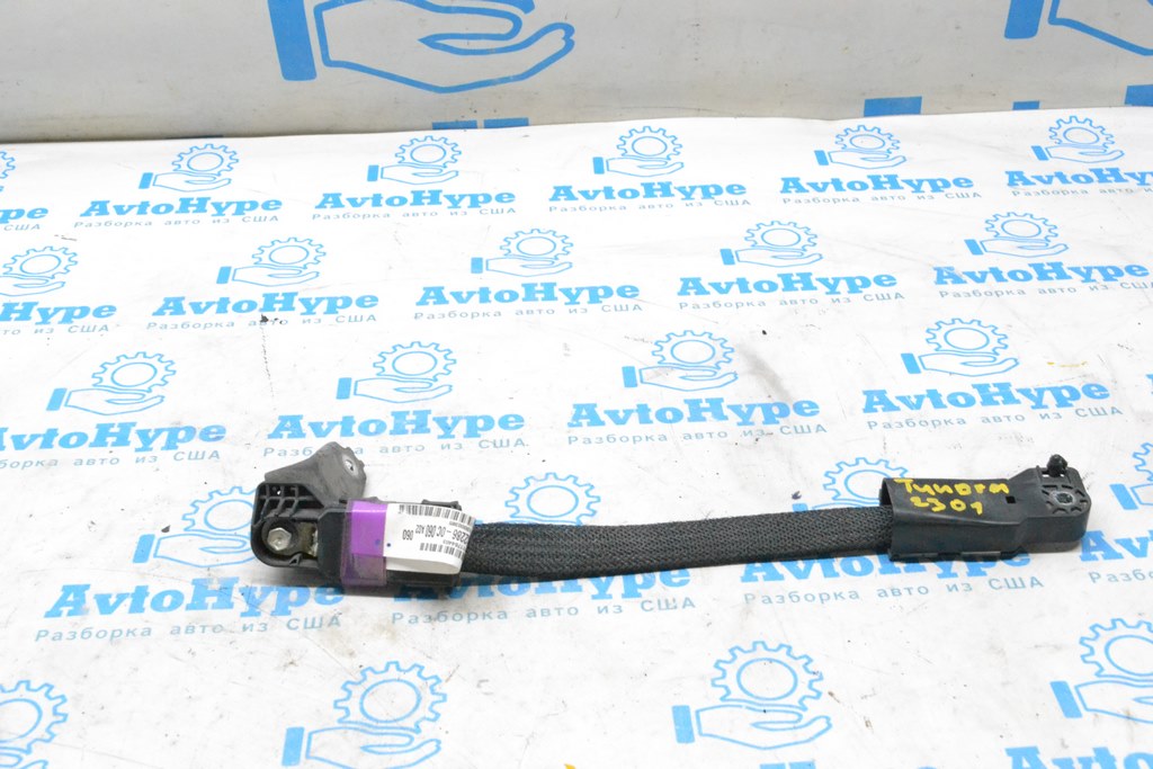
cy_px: 384
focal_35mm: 45
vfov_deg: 29.9
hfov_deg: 43.6
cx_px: 576
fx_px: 1441
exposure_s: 1/125
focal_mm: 30
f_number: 10
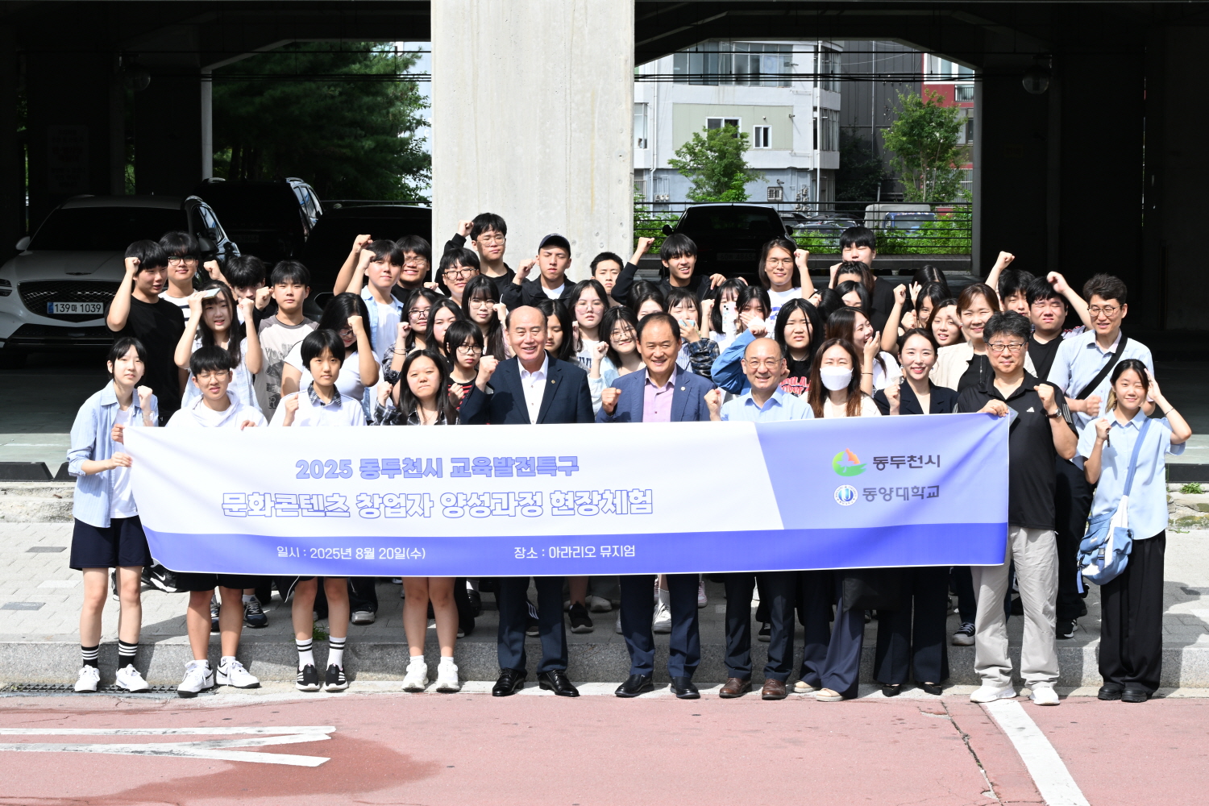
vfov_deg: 25.1
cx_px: 604
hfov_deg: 36.9
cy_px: 403
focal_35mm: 54
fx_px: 1813
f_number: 13
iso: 100
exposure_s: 1/80
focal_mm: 54
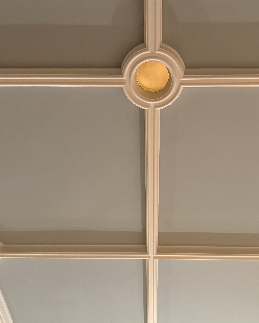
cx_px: 154
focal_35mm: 32
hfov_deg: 45.6
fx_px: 307
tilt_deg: +58.5
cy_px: 158
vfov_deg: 55.7
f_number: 1.78
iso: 800
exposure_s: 1/33
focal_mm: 6.76
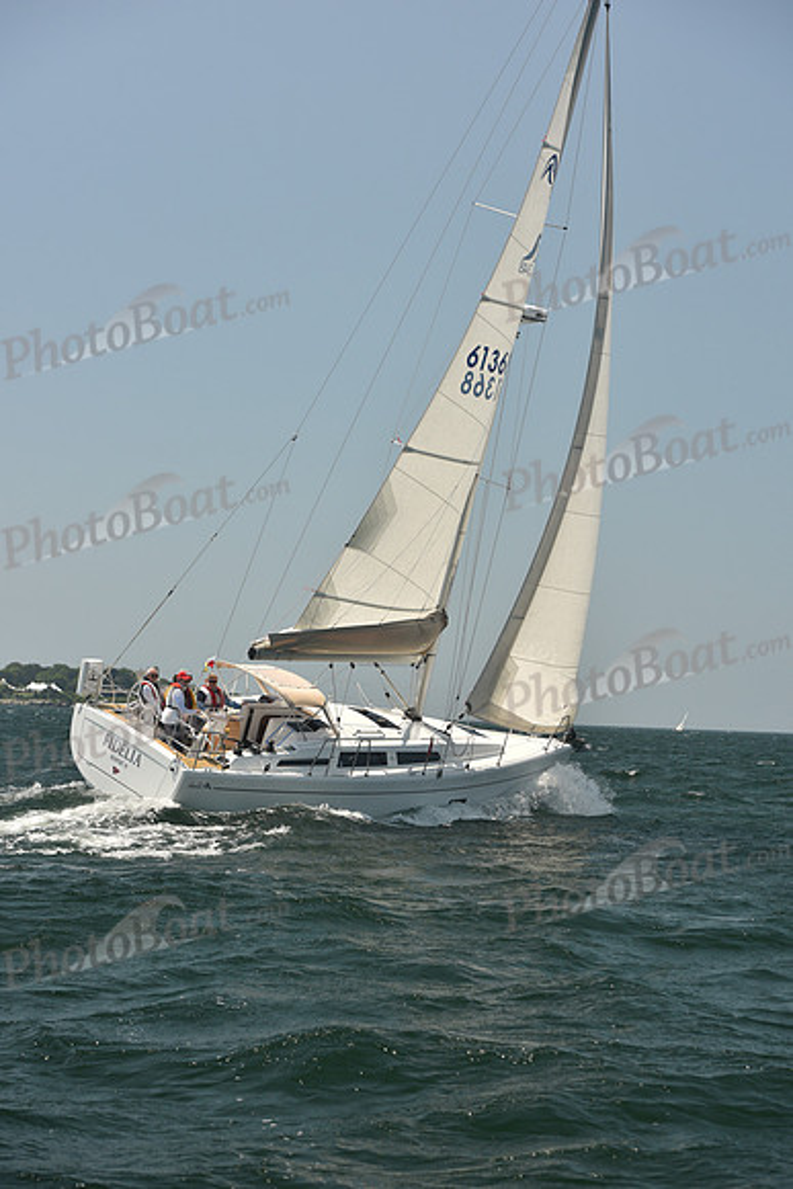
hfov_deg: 19.5
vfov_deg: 28.8
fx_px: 2311
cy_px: 594
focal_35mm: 70
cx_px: 396
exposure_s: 1/640
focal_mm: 70
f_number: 6.3
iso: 250
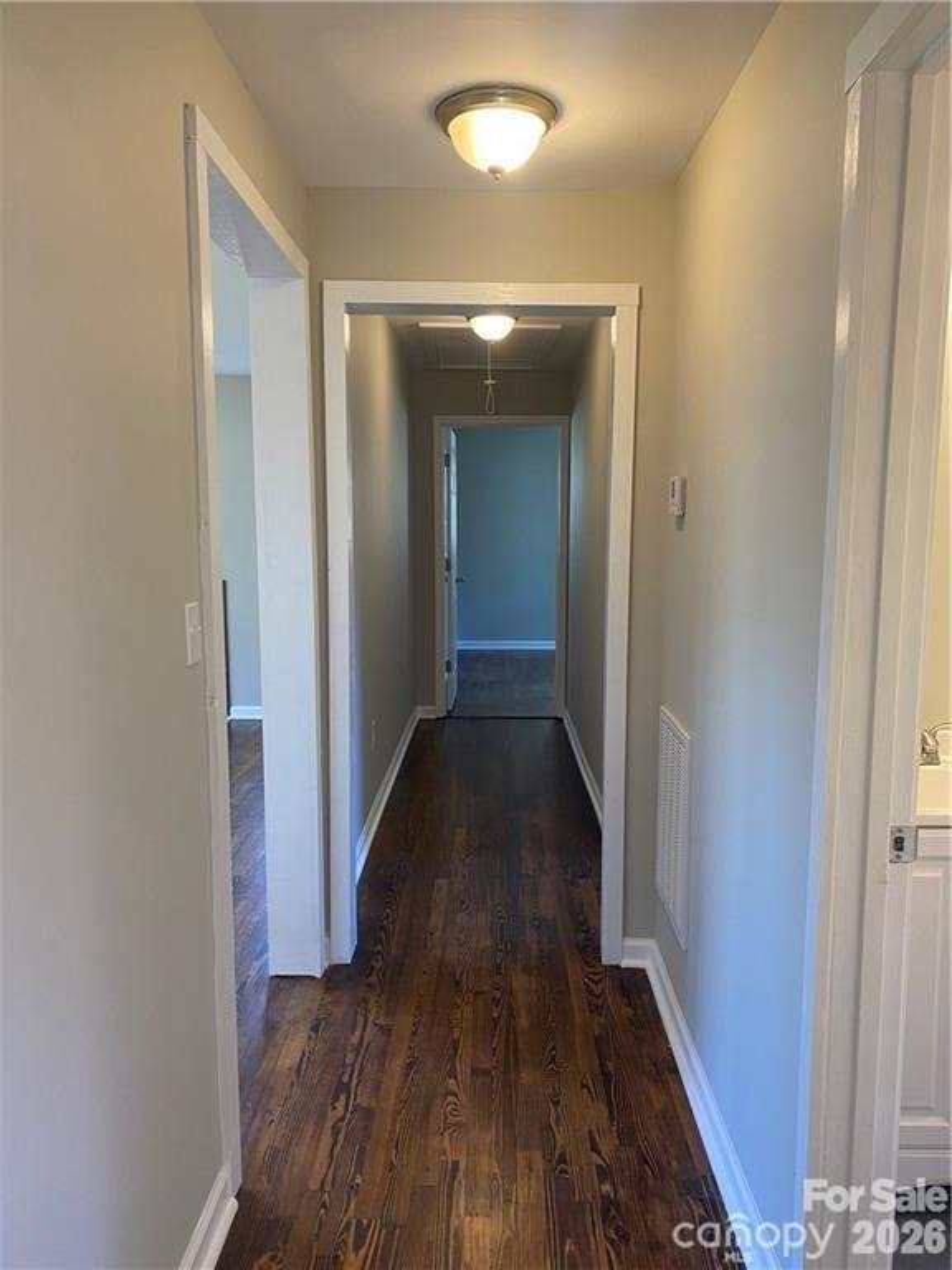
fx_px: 953
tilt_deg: -7.5
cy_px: 635
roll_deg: +0.3
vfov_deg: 67.3
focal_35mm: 26
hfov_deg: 53.1
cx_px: 476
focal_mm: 4.25
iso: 100
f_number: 1.8
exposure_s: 1/60
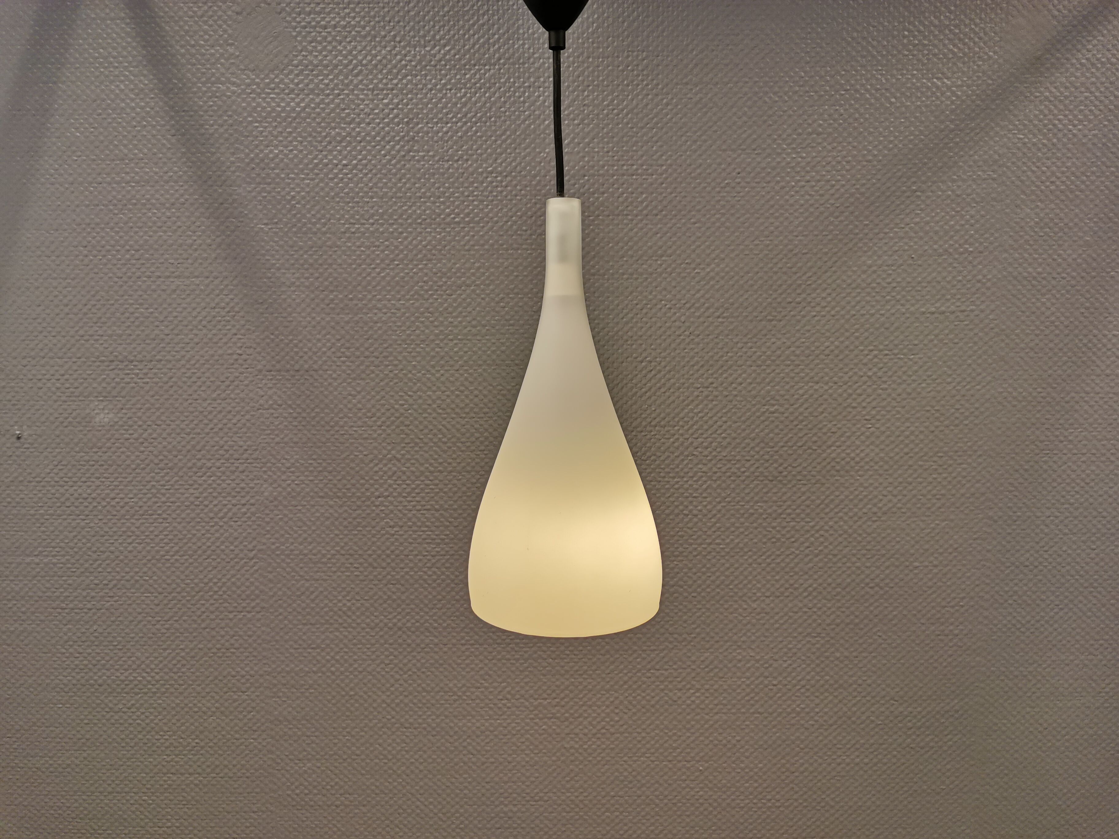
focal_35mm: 27
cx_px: 560
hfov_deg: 65.3
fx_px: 873
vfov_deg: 51.4
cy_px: 420
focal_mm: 5.56
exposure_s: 1/100
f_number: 1.6
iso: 100
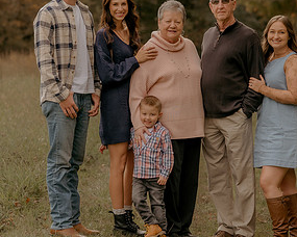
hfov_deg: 10.2
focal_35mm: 190
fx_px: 1670
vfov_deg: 8.1
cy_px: 75
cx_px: 102
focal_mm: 85
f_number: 2.8
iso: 125
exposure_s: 1/800
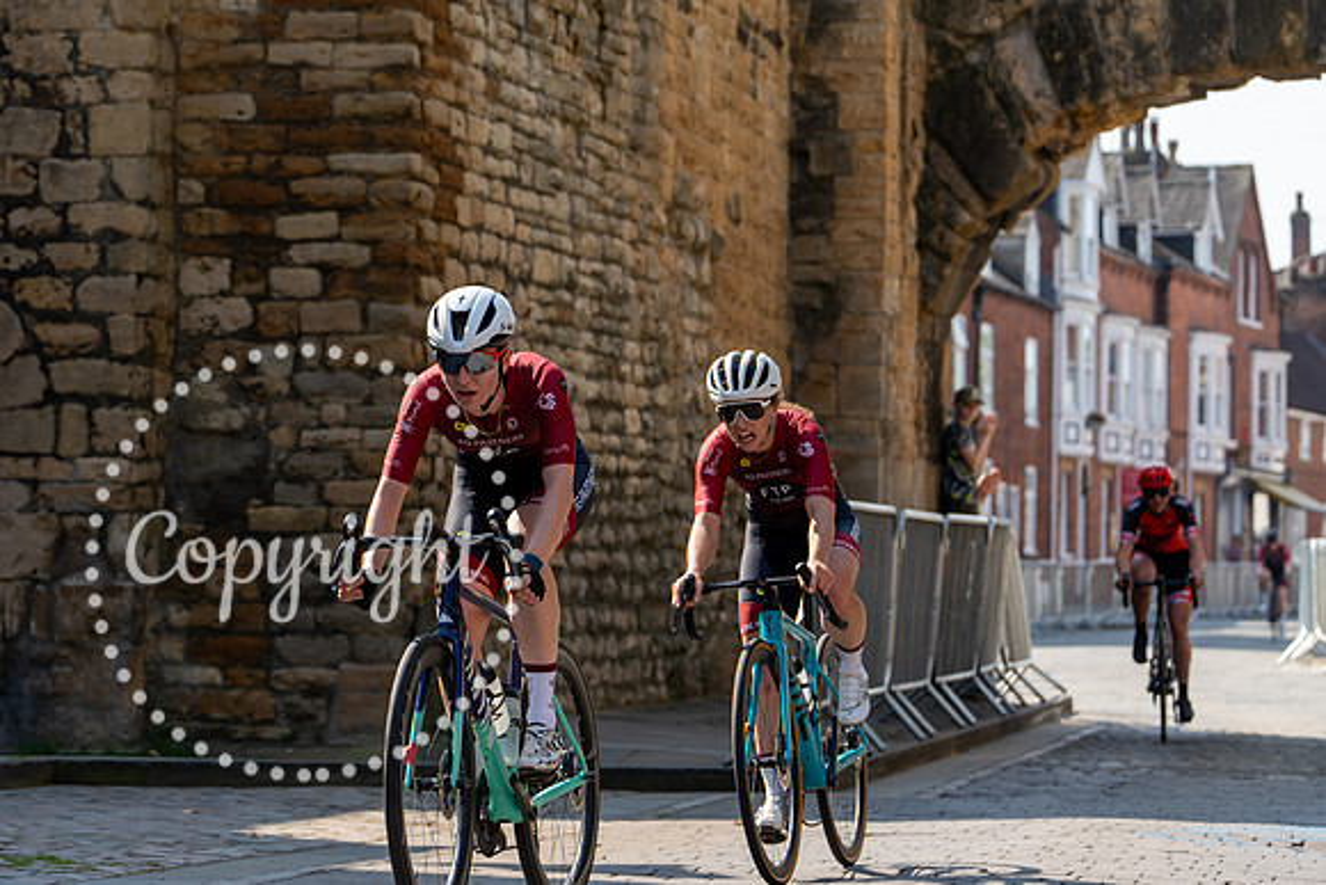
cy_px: 271
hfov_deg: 14.5
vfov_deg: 9.7
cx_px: 406
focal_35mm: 142
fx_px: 5213
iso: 200
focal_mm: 102
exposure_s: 1/1000
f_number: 4.5
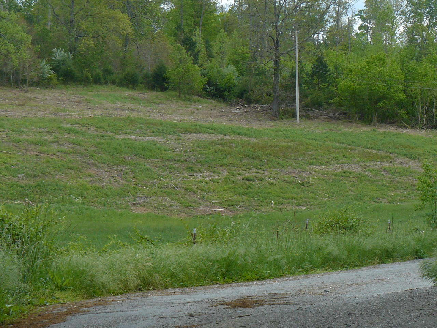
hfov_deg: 17.9
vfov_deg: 13.5
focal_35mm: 110
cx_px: 218
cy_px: 164
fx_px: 1389
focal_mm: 12.2
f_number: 4
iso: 100
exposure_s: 1/500
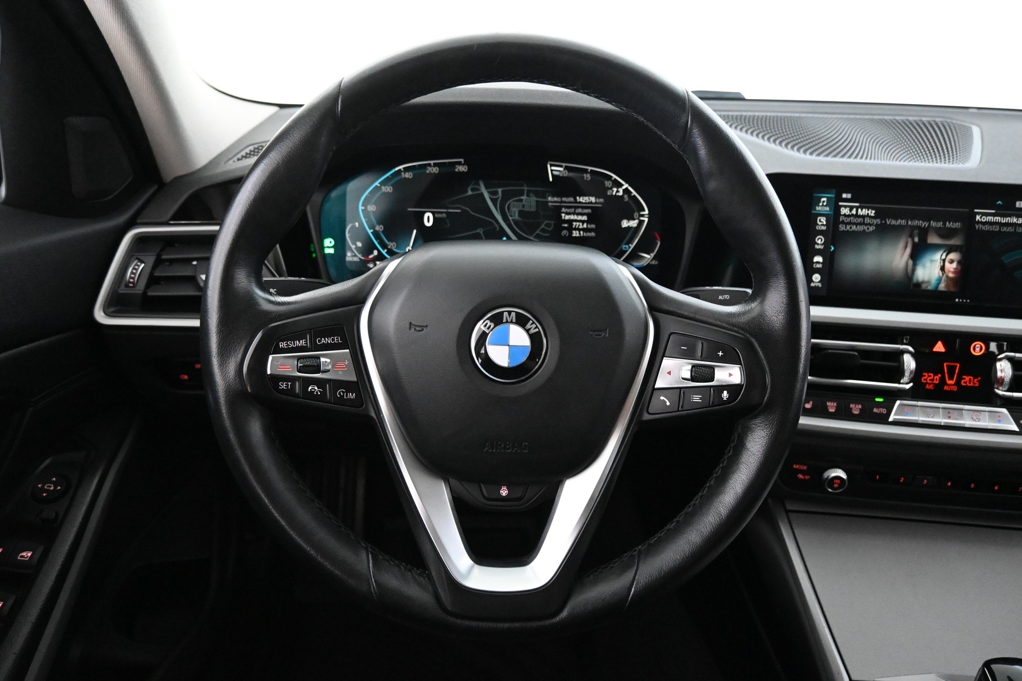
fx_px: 724
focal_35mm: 26
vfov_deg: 50.4
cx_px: 511
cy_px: 340
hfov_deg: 70.4
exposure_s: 1/30
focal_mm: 17
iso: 6400
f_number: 3.5
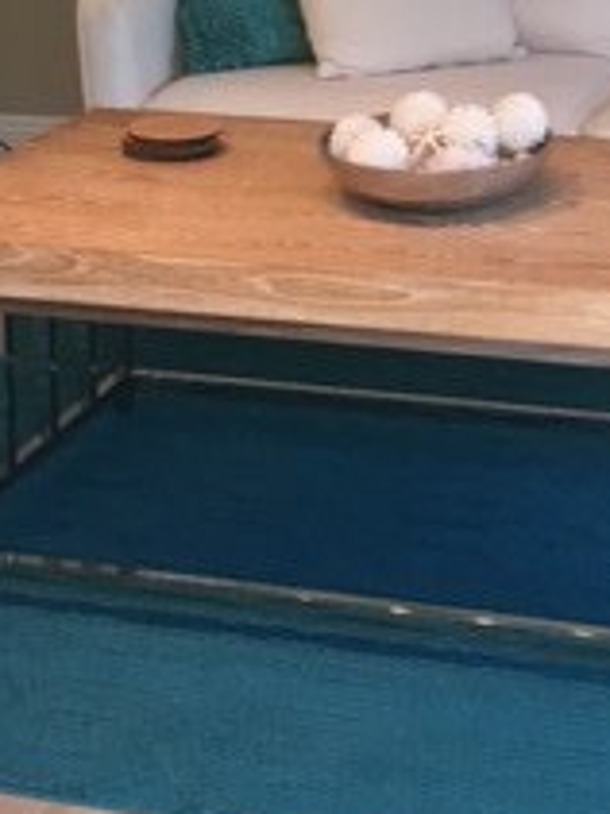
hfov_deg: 16.6
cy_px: -123
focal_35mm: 88
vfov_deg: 21.0
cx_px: 483
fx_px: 2070
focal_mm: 4.15
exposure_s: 1/30
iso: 25
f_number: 2.2
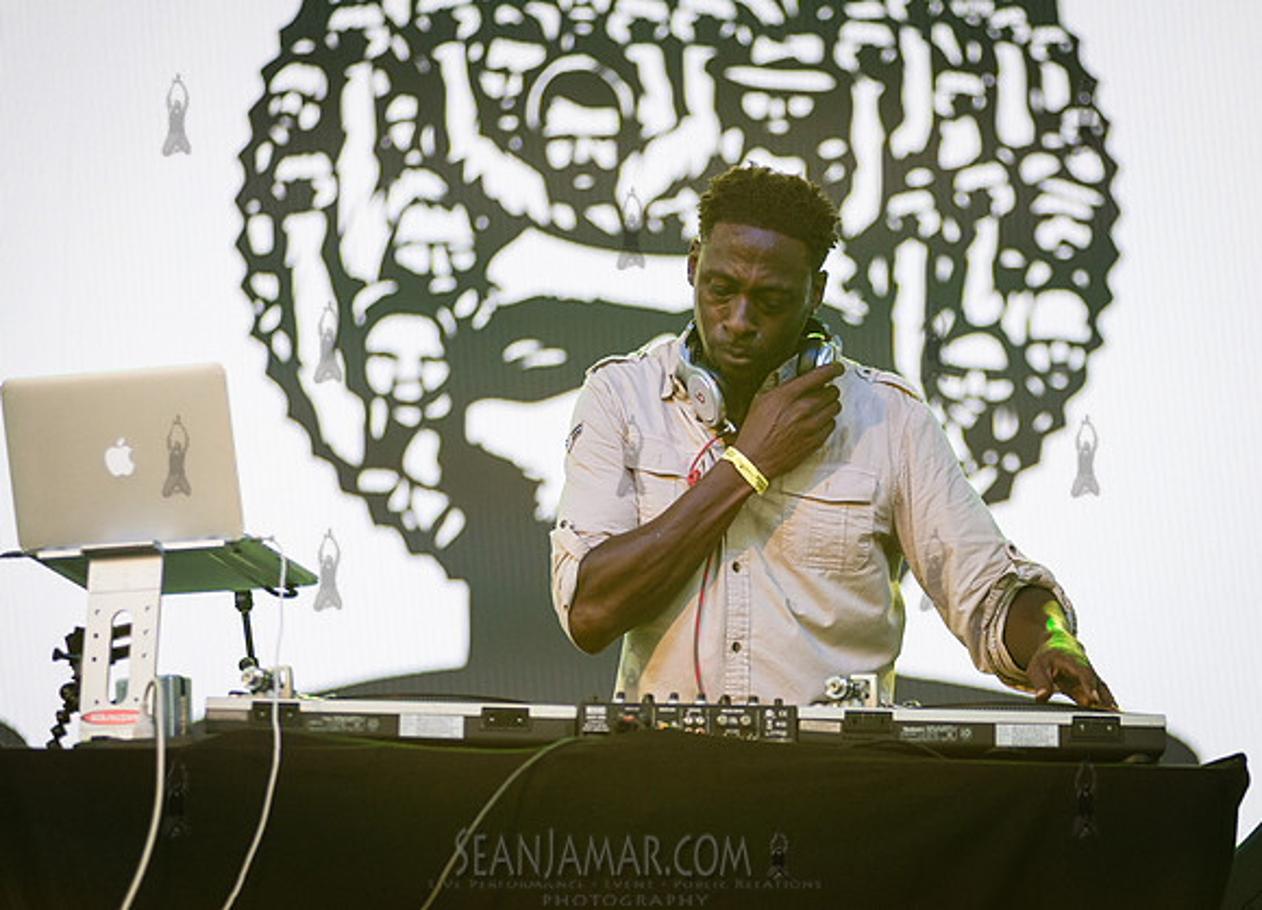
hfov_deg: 13.6
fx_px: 5271
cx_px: 759
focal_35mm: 147
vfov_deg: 9.9
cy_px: 506
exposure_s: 1/1600
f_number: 2.8
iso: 1250
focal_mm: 125
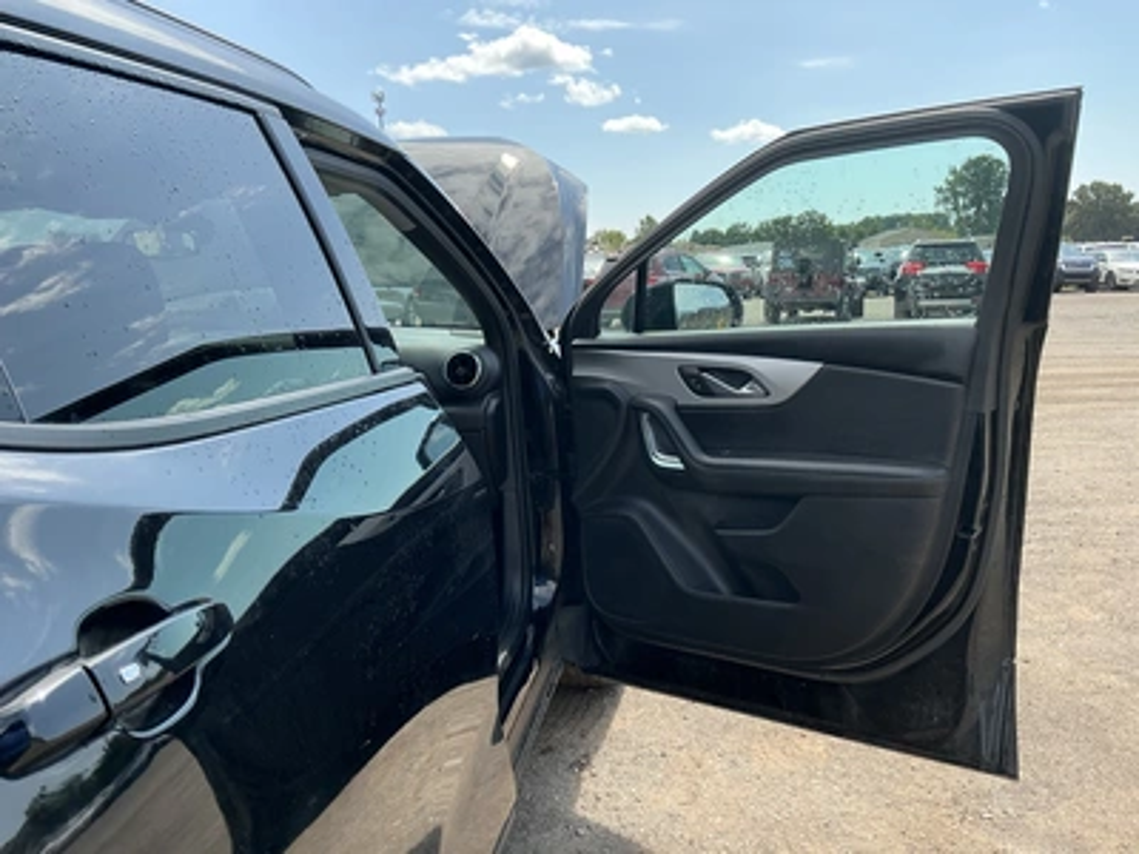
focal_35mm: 28
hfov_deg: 63.4
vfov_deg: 49.7
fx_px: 921
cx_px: 570
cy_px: 427
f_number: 1.8
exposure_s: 1/666
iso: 25
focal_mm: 3
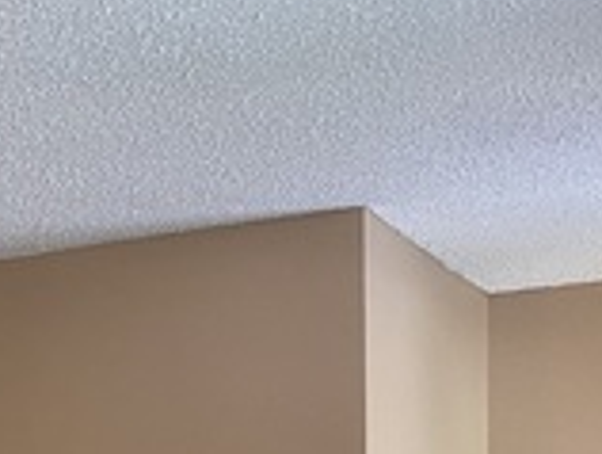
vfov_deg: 13.4
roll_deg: -0.6
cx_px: -301
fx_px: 1829
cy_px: 671
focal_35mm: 105
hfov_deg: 16.9
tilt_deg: +0.8
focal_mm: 4.25
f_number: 1.8
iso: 125
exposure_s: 1/60
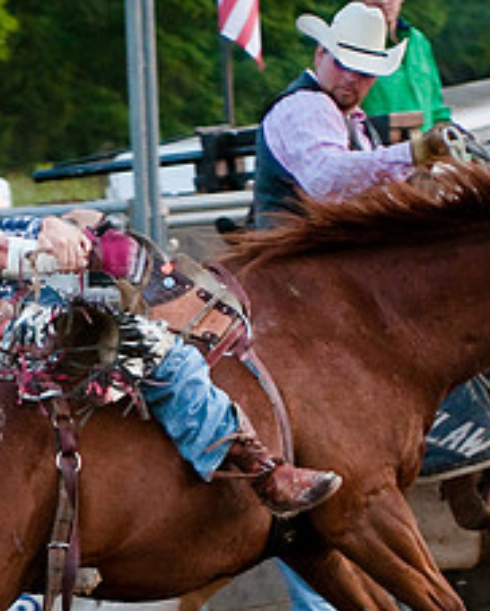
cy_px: 494
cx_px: 110
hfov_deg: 5.8
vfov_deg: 7.2
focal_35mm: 269
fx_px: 4873
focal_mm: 75
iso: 1250
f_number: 2.8
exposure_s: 1/400
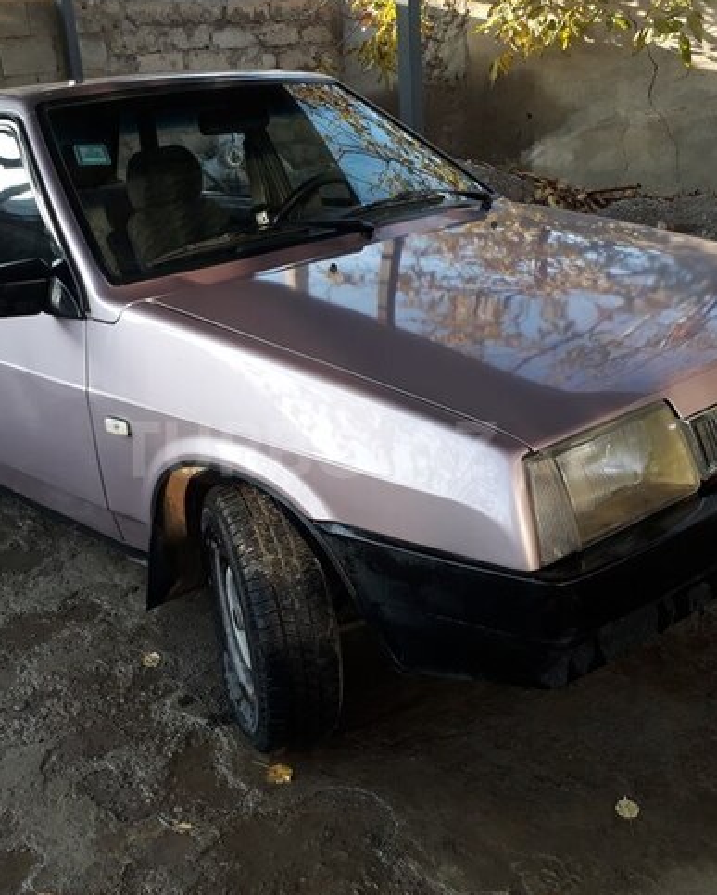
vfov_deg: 50.3
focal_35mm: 36
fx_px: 954
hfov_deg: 41.1
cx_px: 308
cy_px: 449
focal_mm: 3.6
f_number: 1.9
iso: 40
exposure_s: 1/125
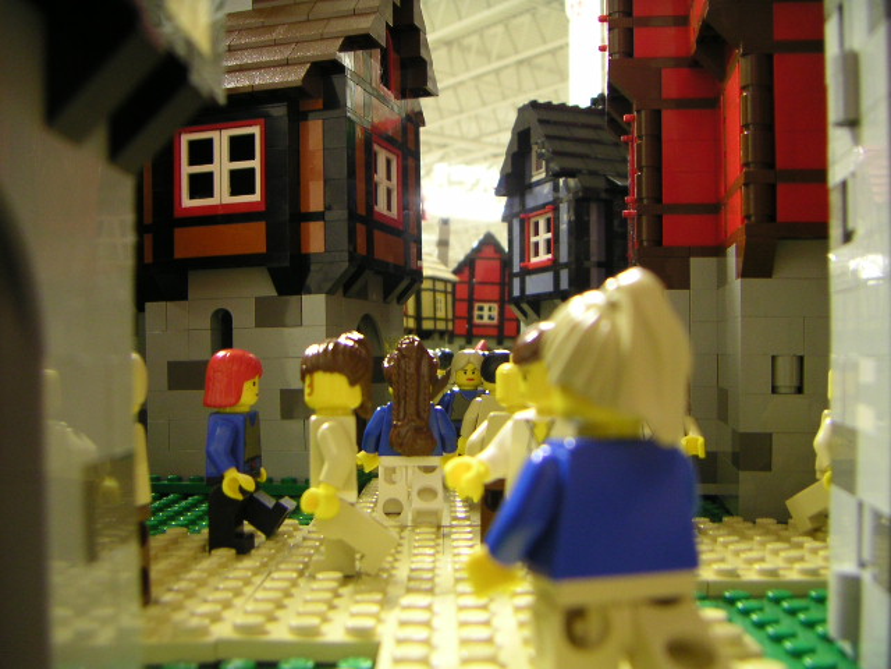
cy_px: 334
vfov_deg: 38.7
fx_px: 952
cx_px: 446
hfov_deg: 50.1
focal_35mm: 37
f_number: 2.8
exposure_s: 1/1.6
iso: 100
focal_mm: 4.8
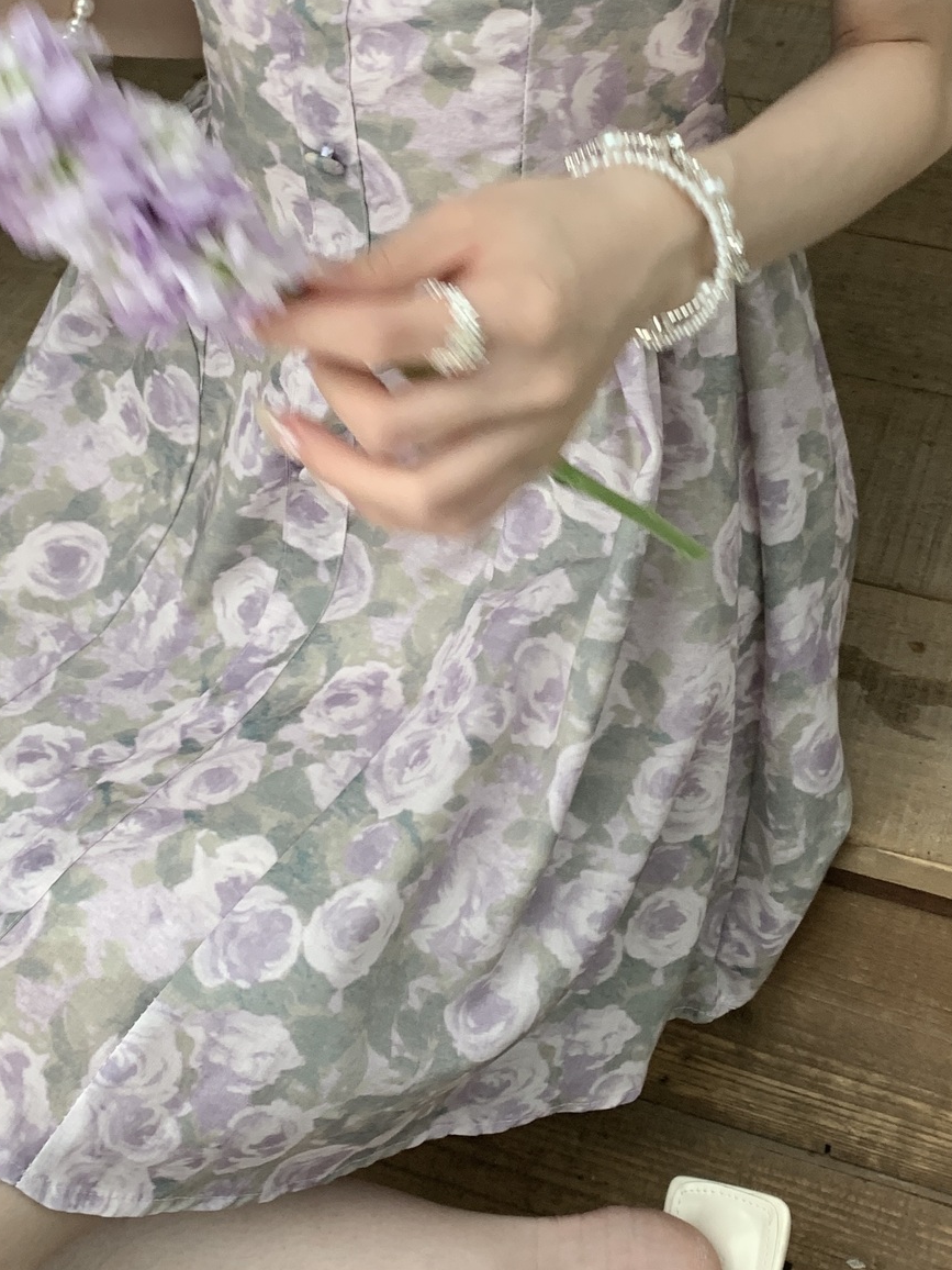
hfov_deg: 27.0
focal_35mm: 54
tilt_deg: -35.0
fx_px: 1980
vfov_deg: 34.7
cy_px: 294
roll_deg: +0.8
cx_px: 481
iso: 100
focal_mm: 4.25
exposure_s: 1/73
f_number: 1.8
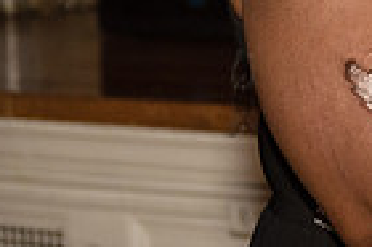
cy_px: -39
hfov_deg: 10.0
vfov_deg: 6.8
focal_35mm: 199
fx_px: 2054
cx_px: 585
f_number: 3.5
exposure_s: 1/250
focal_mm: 48
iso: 2000
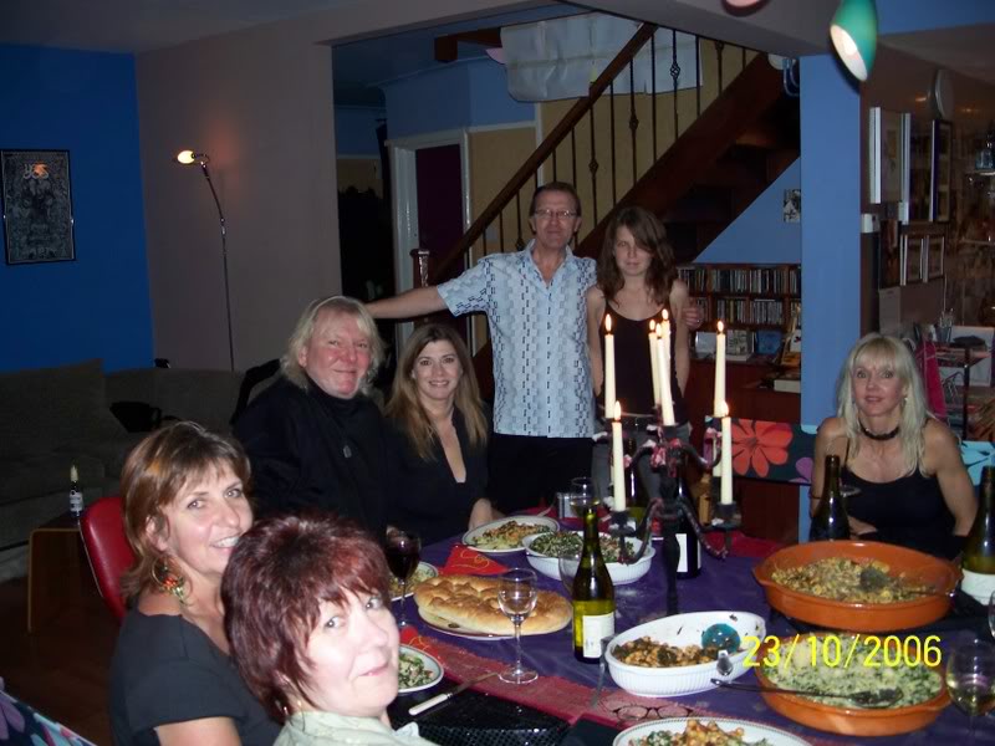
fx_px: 1064
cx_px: 498
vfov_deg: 38.7
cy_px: 373
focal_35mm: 37
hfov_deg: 50.1
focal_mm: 7.8
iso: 200
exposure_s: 1/60
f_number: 2.8
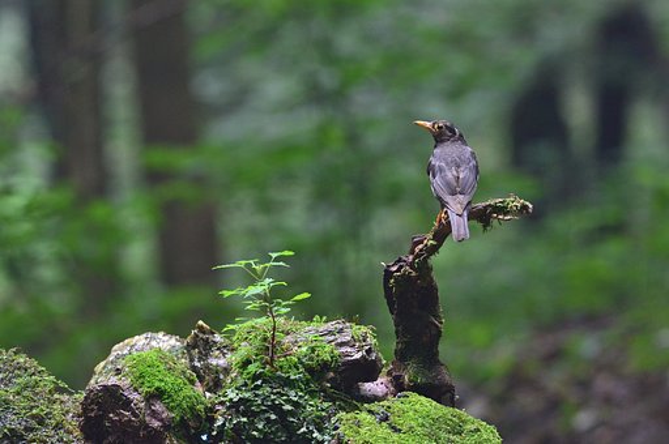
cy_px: 222
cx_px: 334
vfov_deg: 4.6
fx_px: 5568
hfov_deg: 6.9
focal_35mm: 300
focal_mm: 300
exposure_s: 1/125
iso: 2500
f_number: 6.3
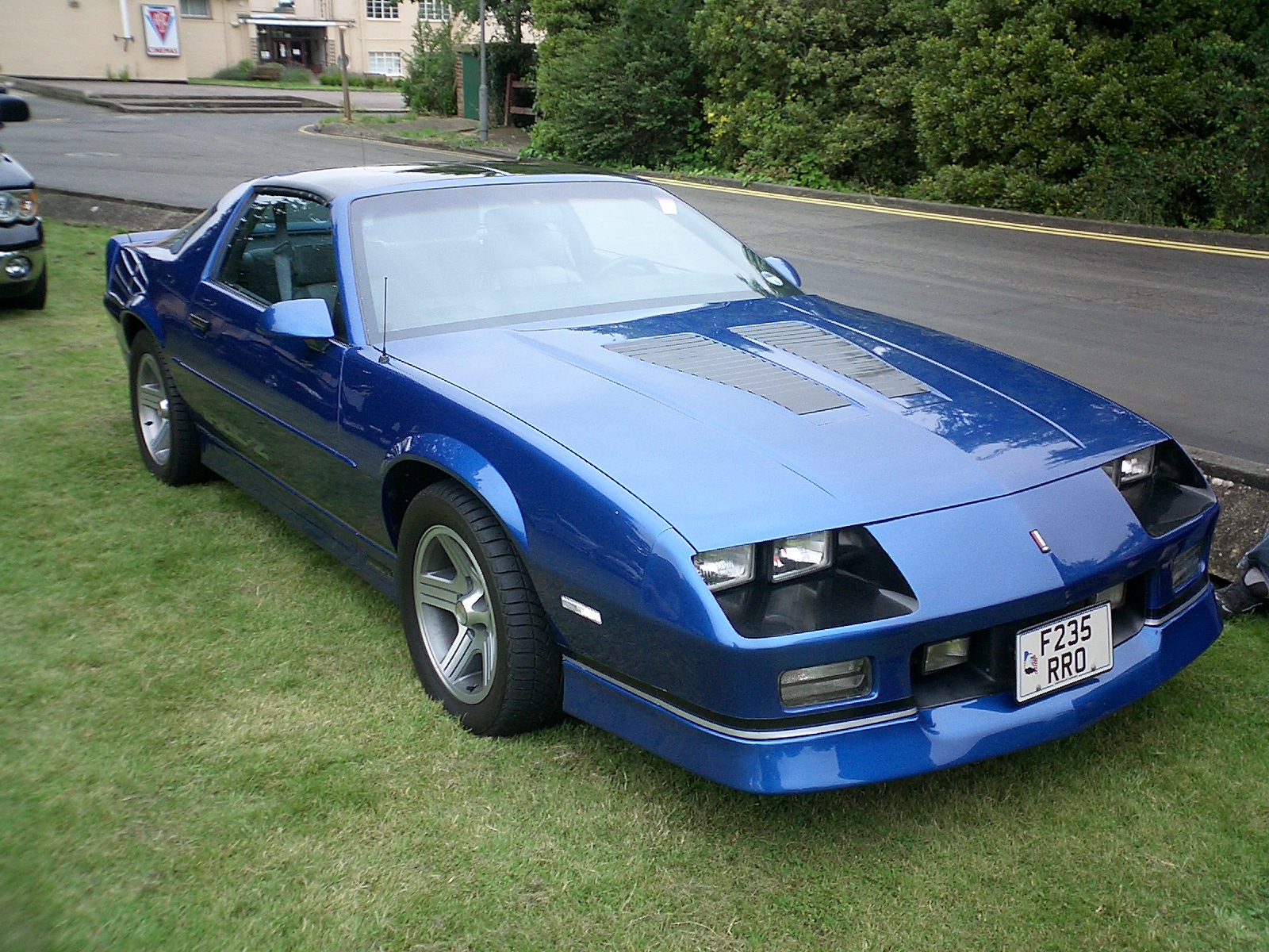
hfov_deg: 50.1
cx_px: 634
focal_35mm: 37
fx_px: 1356
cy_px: 476
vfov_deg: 38.7
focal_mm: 5.6
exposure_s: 1/320
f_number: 3.5
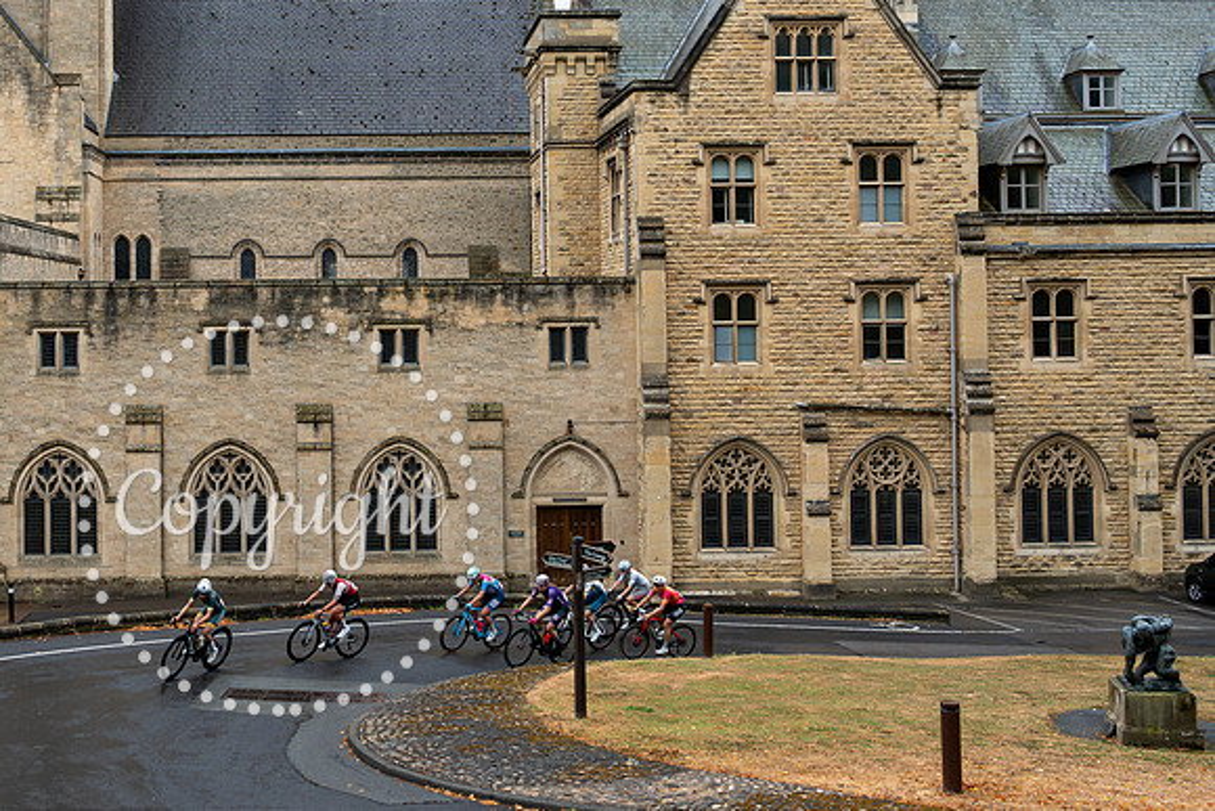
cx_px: 378
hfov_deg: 47.5
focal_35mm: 40
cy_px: 288
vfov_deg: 33.2
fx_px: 1349
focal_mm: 24
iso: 500
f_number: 4
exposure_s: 1/800
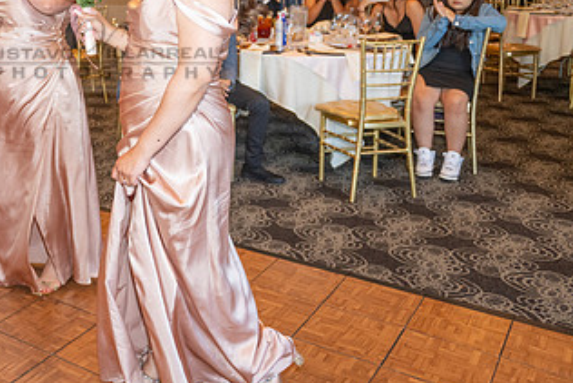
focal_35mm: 44
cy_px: 48
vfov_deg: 29.4
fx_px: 701
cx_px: 82
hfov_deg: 41.7
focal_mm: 24
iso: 1000
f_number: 2.8
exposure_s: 1/200
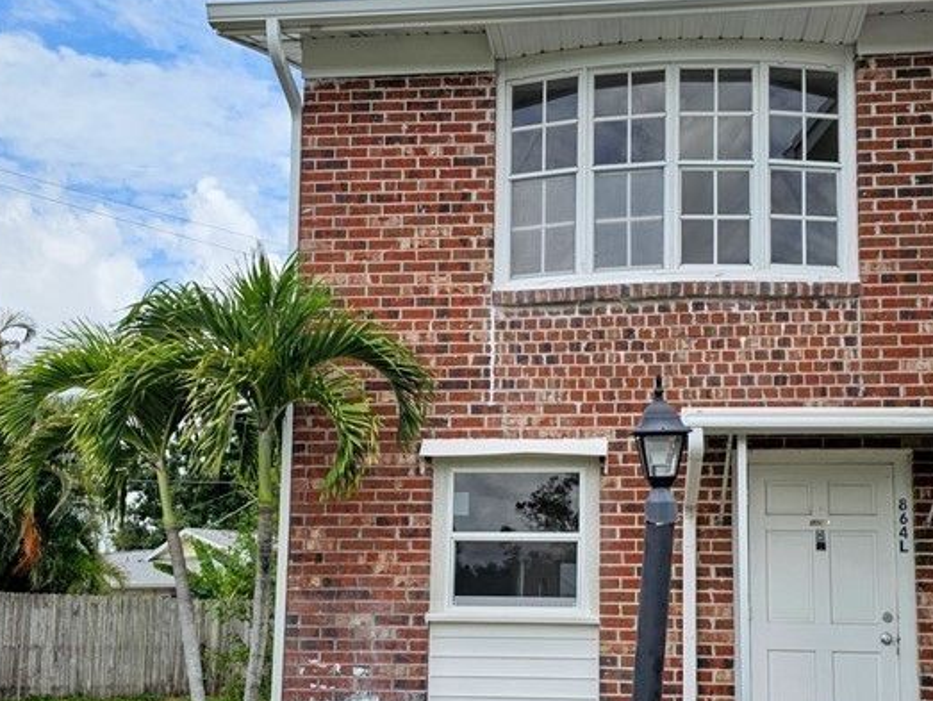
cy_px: 464
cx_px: 516
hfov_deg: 42.0
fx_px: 1214
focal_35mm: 45
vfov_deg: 32.0
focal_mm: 6.3
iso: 10
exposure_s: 1/904
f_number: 1.7
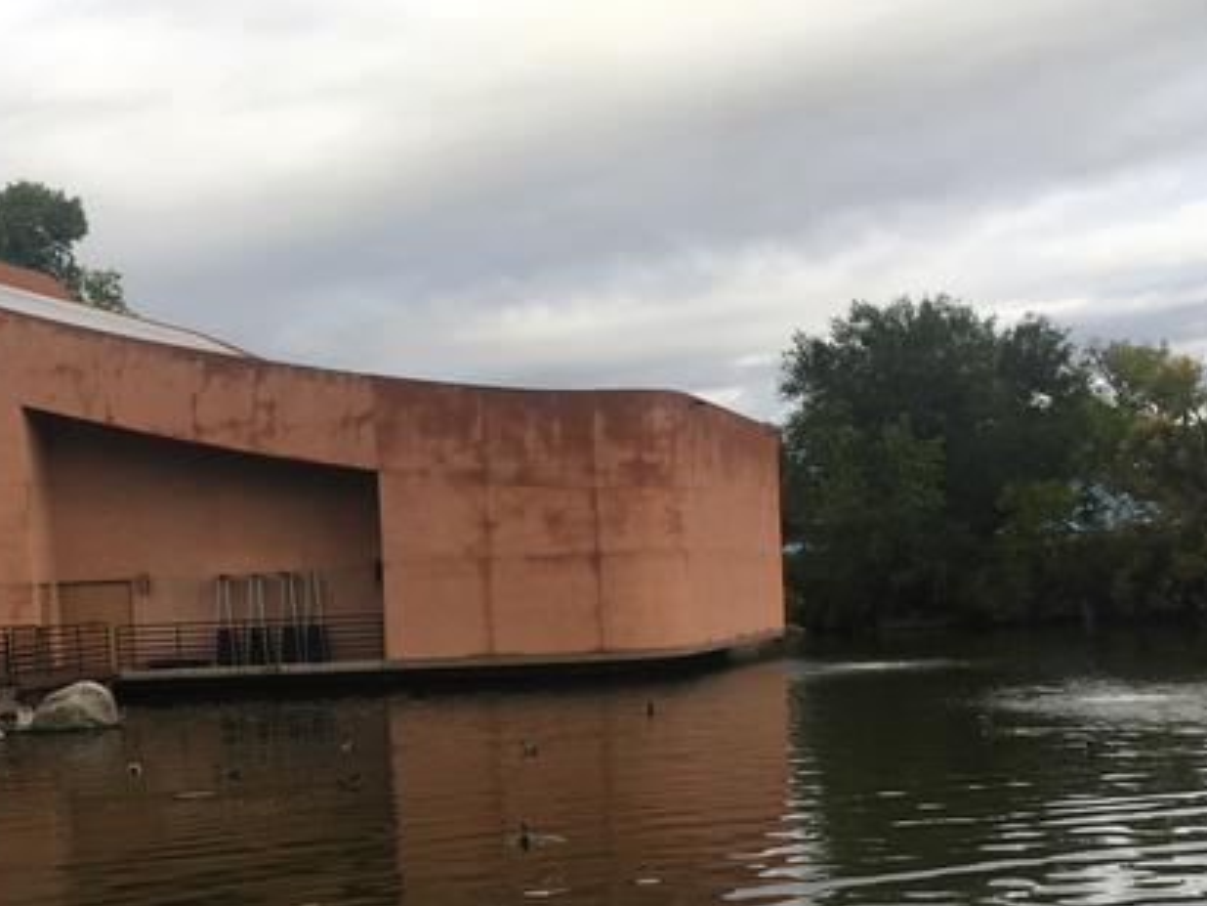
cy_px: 674
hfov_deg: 41.4
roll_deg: +3.1
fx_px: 1569
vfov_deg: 31.6
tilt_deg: -4.1
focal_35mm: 45
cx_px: 384
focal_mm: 4.15
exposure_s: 1/484
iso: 25
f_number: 2.2
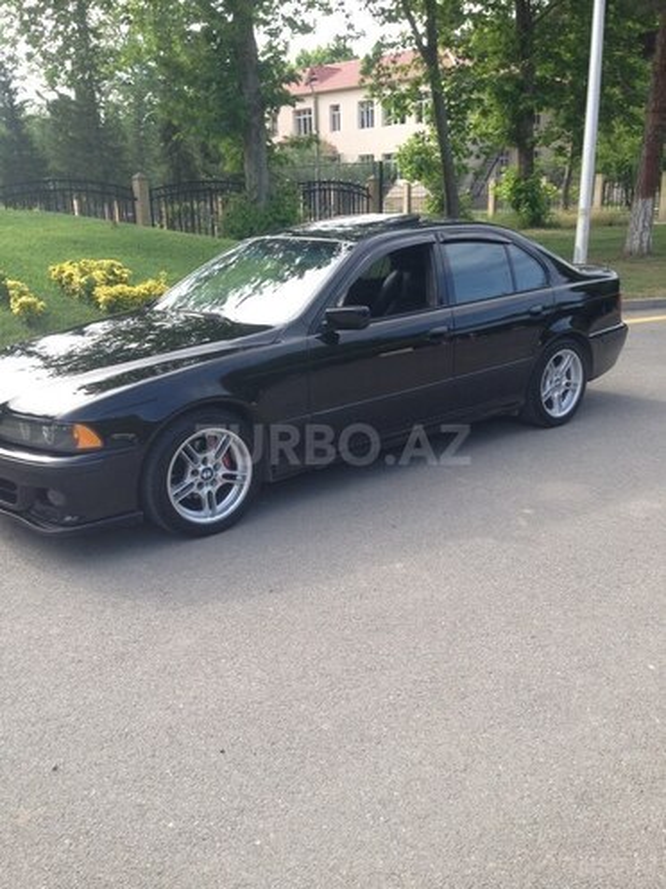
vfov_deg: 55.4
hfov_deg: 42.9
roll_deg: -0.2
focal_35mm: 33
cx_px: 333
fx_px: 847
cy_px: 444
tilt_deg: -19.3
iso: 50
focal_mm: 4.12
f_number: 2.4
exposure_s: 1/259
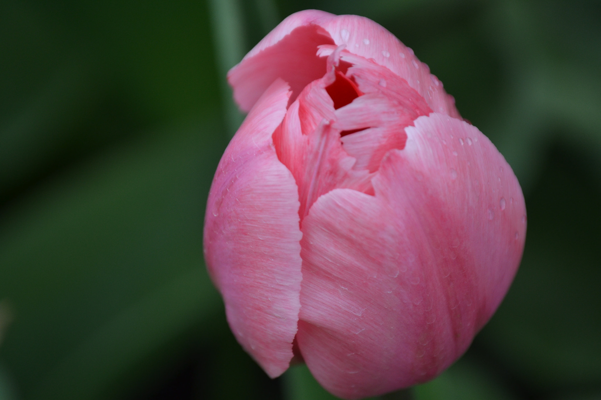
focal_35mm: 300
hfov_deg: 6.9
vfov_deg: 4.6
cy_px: 200
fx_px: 5008
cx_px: 300
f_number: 5.6
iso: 400
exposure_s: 1/640
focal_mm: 200
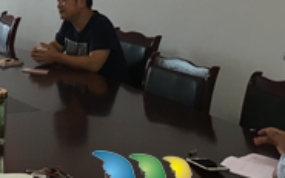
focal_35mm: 83
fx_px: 645
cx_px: -14
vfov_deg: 15.3
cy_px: -24
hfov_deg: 23.6
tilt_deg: -2.5
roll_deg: -2.7
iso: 80
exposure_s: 1/33
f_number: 2.2
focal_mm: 4.15
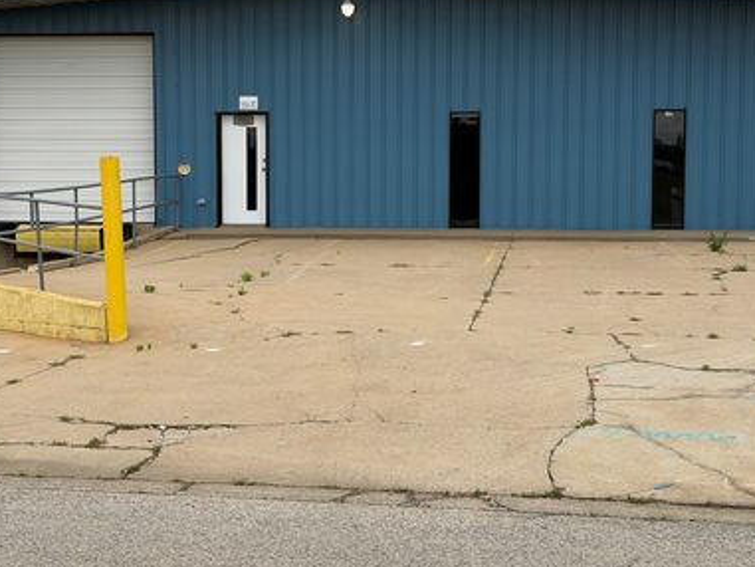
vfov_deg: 23.3
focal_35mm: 63
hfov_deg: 30.7
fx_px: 1375
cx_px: 325
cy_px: 253
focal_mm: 6.76
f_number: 1.78
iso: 64
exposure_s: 1/2494
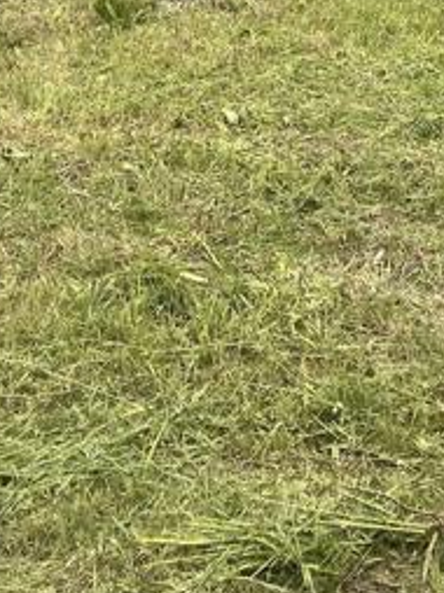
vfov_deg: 18.0
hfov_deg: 13.9
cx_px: 414
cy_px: -63
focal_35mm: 105
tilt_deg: -6.3
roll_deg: -0.3
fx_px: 1799
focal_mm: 5.7
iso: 50
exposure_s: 1/2841
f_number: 1.5
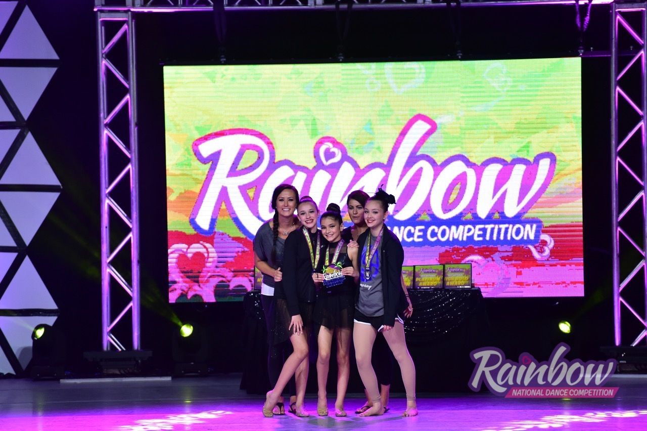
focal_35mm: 200
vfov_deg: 6.9
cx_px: 324
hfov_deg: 10.3
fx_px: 3592
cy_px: 216
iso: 4000
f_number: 2.8
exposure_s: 1/800
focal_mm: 200
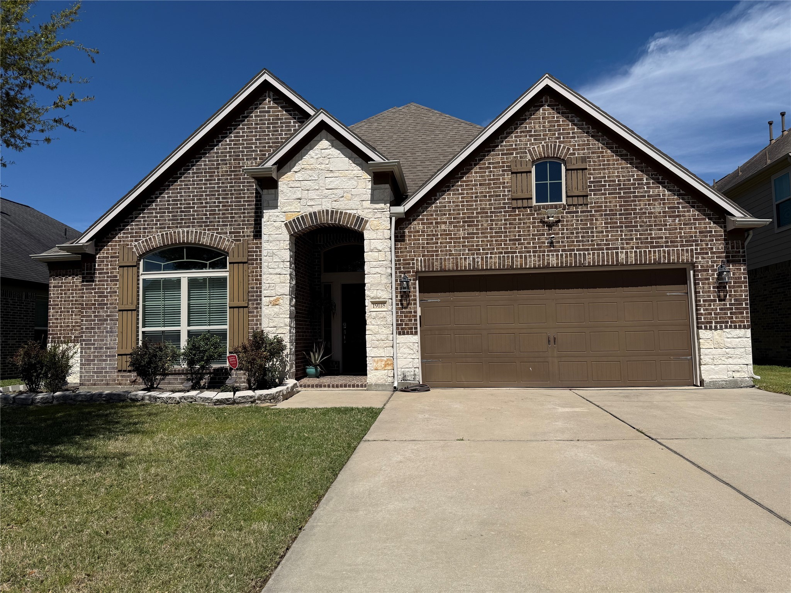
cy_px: 296
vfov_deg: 56.8
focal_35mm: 24
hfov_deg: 71.6
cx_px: 396
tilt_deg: +4.7
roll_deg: +0.6
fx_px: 548
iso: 80
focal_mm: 6.76
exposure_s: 1/9091
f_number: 1.78
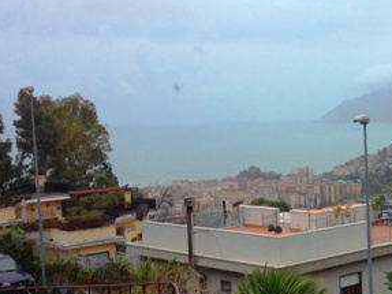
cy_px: 161
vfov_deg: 18.9
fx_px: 883
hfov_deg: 24.0
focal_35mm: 78
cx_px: 391
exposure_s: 1/649
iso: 50
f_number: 2.4
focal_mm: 4.28
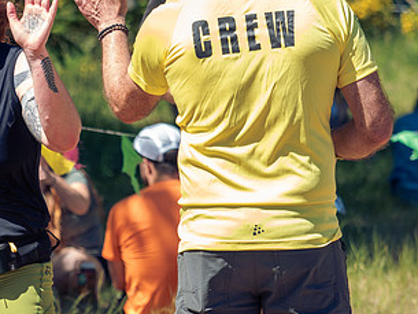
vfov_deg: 4.8
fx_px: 3769
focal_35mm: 312
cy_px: 79
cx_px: 23
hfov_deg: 6.3
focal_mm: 82
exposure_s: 1/1000
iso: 100
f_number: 2.8
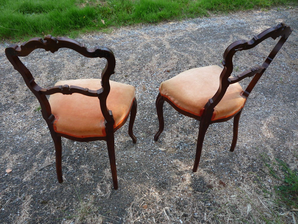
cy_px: 112
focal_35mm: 30
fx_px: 258
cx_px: 149
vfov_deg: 46.8
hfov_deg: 60.0
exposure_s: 1/80
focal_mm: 5.2
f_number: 3.3
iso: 100
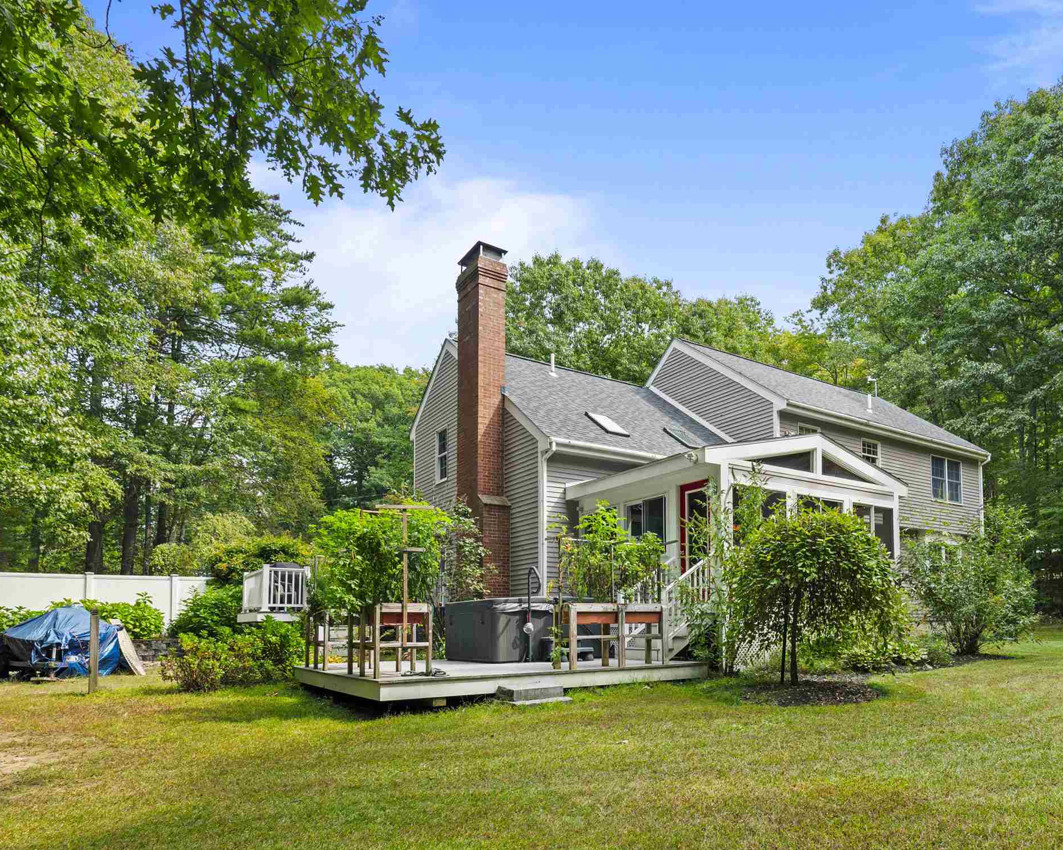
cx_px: 708
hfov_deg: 70.5
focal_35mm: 23
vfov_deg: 59.4
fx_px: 724
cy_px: 569
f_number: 7.1
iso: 250
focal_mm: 15
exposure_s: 1/13
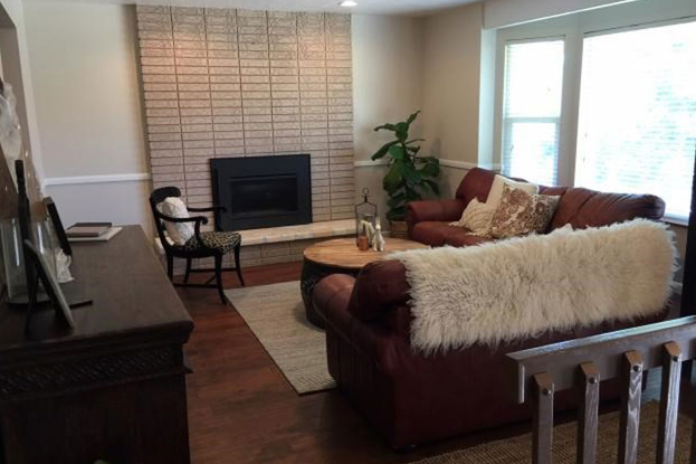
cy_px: 248
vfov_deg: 42.3
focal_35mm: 31
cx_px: 350
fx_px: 599
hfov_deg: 60.3
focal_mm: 4.15
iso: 32
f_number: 2.2
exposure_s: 1/15
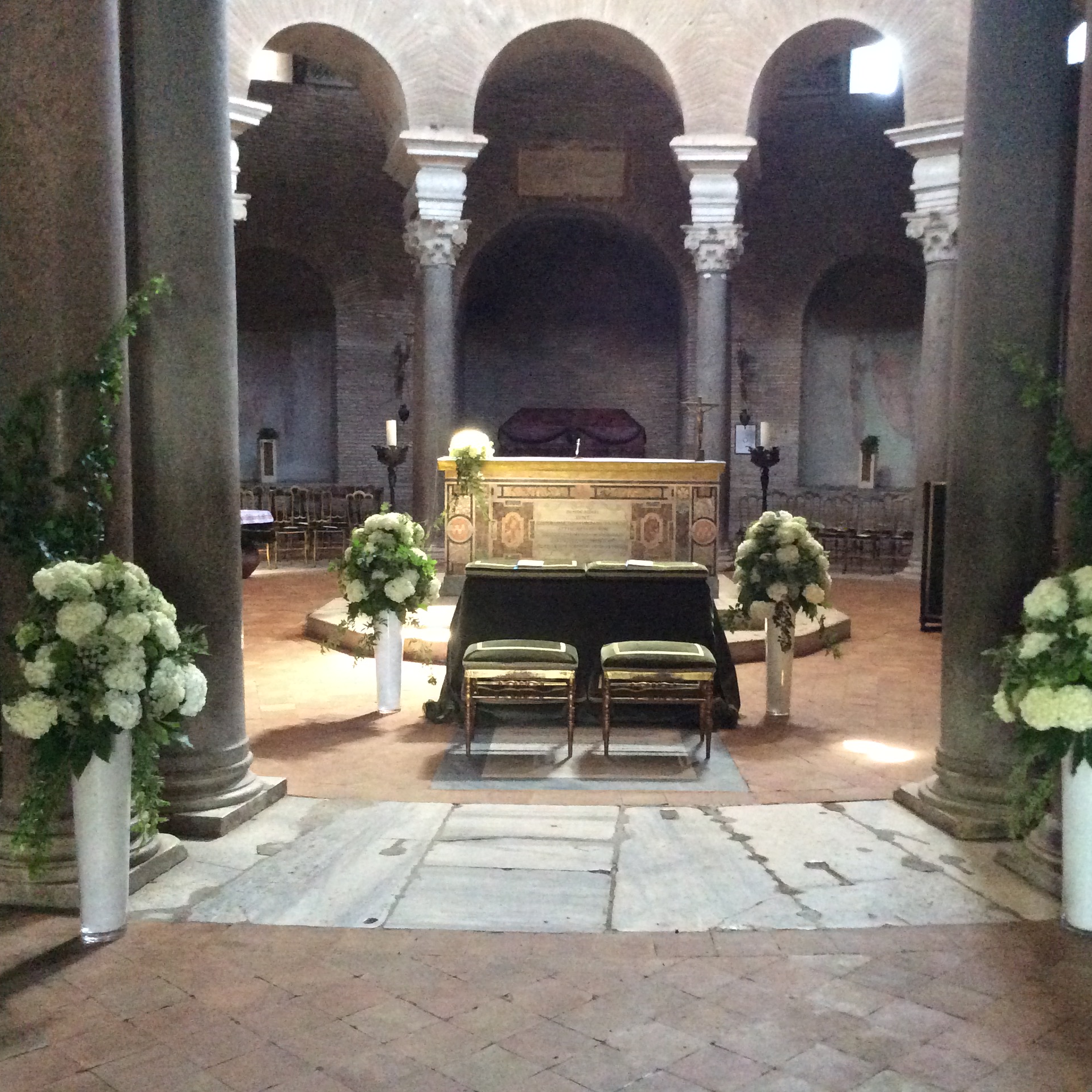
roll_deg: -0.4
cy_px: 545
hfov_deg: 43.8
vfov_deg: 43.9
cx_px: 613
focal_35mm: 38
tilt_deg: -4.2
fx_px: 1356
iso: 400
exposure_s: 1/17
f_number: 2.4
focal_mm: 3.3
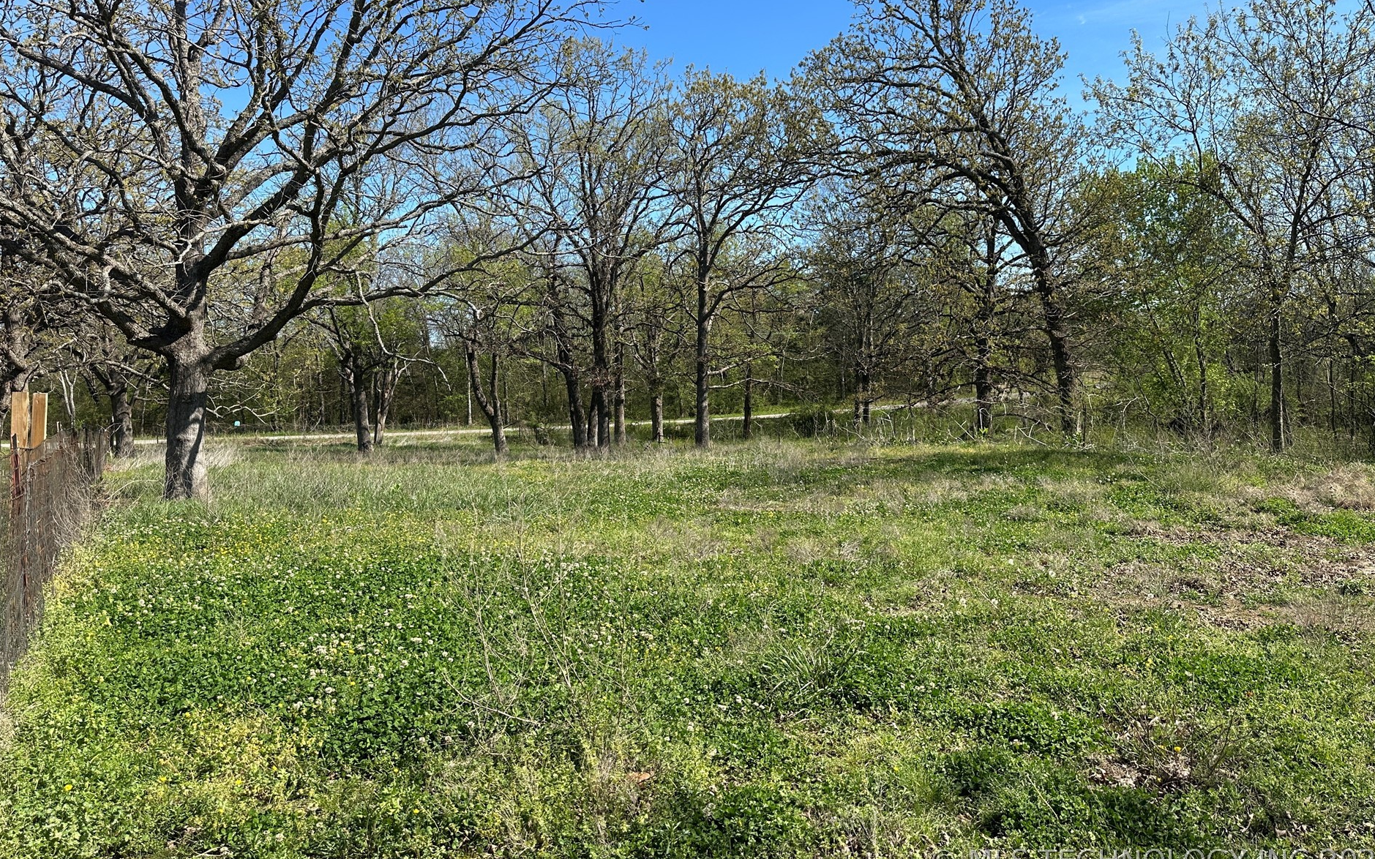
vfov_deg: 47.4
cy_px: 359
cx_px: 700
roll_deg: +1.7
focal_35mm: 26
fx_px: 974
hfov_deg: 70.4
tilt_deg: +0.7
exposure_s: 1/2660
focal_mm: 6.86
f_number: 1.78
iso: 80
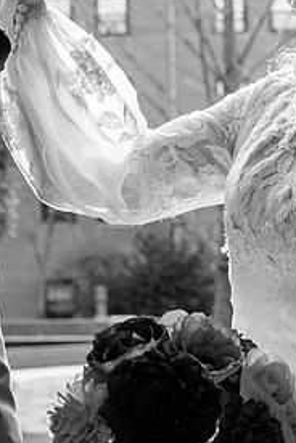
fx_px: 1406
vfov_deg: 17.5
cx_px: 31
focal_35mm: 114
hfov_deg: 11.9
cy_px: -8
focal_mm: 28
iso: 640
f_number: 3.5
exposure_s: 1/800
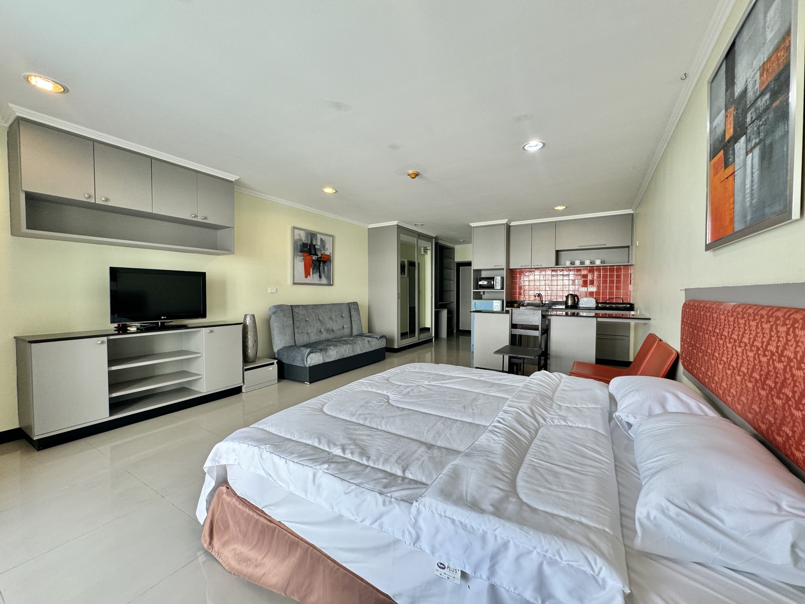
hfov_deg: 102.1
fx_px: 326
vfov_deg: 85.7
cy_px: 302
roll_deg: +0.1
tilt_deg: -1.1
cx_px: 402
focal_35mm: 14
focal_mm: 2.22
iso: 160
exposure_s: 1/100
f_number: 2.2
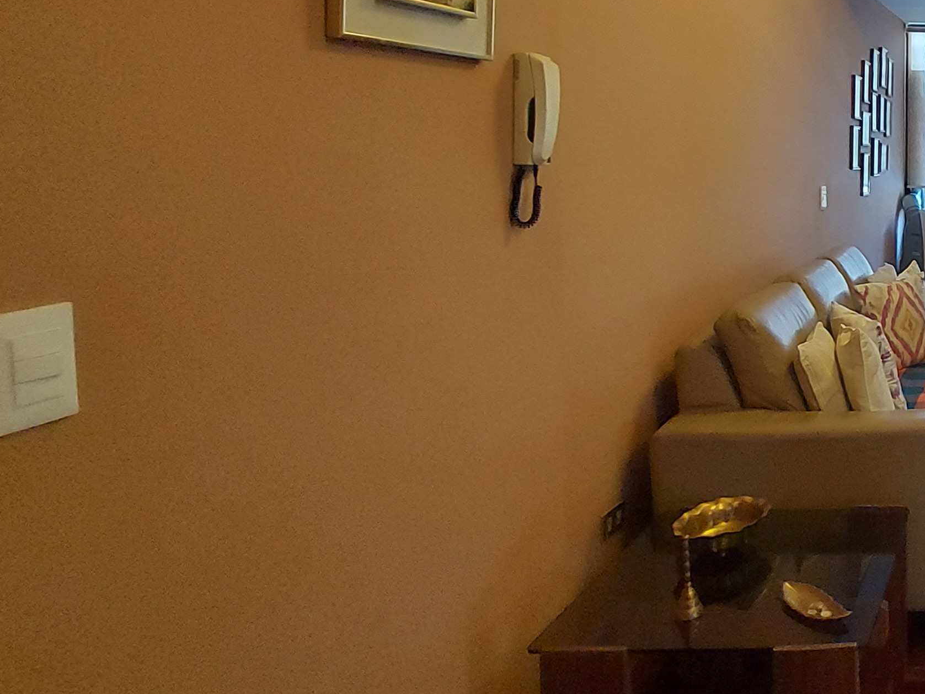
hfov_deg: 42.4
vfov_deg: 44.1
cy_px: 184
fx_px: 828
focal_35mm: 31
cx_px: 1068
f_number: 2.2
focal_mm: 1.74
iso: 250
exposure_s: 1/30
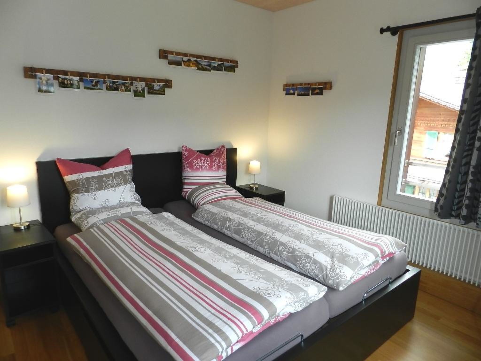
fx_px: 320
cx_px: 240
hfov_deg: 73.9
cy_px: 180
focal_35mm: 23
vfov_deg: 58.9
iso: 160
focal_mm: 4
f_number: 3.4
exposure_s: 1/50
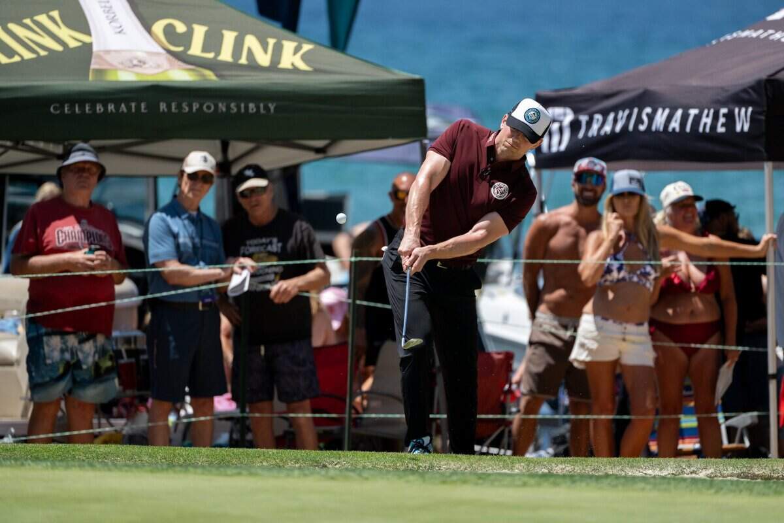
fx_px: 7622
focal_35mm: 350
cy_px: 262
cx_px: 392
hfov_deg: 5.9
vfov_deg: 3.9
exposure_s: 1/3200
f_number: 4
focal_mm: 350
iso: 400
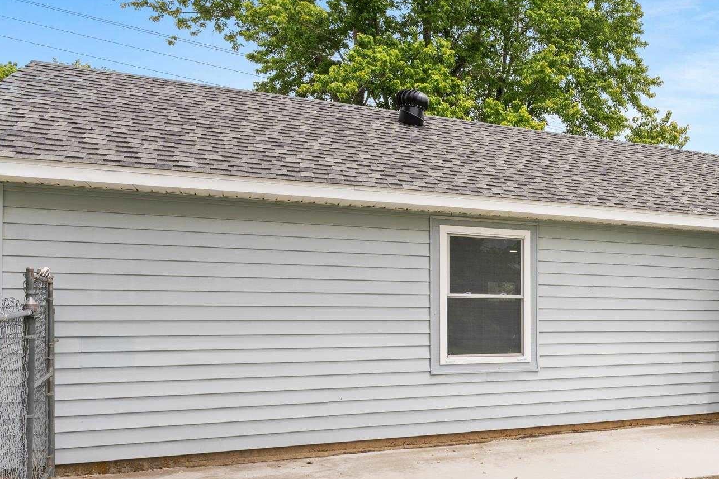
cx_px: 670
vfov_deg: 36.8
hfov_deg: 47.3
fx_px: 711
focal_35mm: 36
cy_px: 326
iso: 200
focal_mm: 12.2
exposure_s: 1/160
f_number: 9
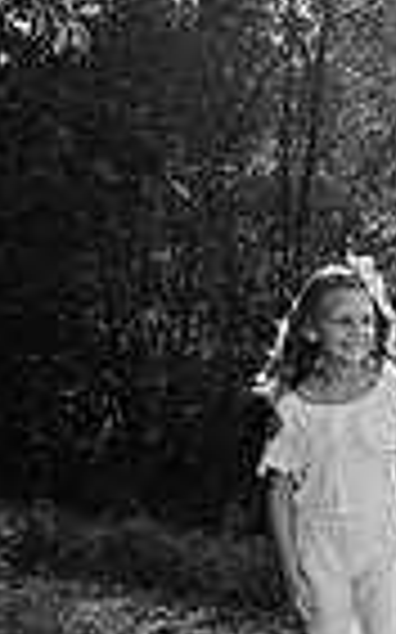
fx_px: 1746
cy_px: 470
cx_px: 644
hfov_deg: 12.2
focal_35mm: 101
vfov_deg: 20.5
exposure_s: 1/640
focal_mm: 24
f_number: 3.5
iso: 200
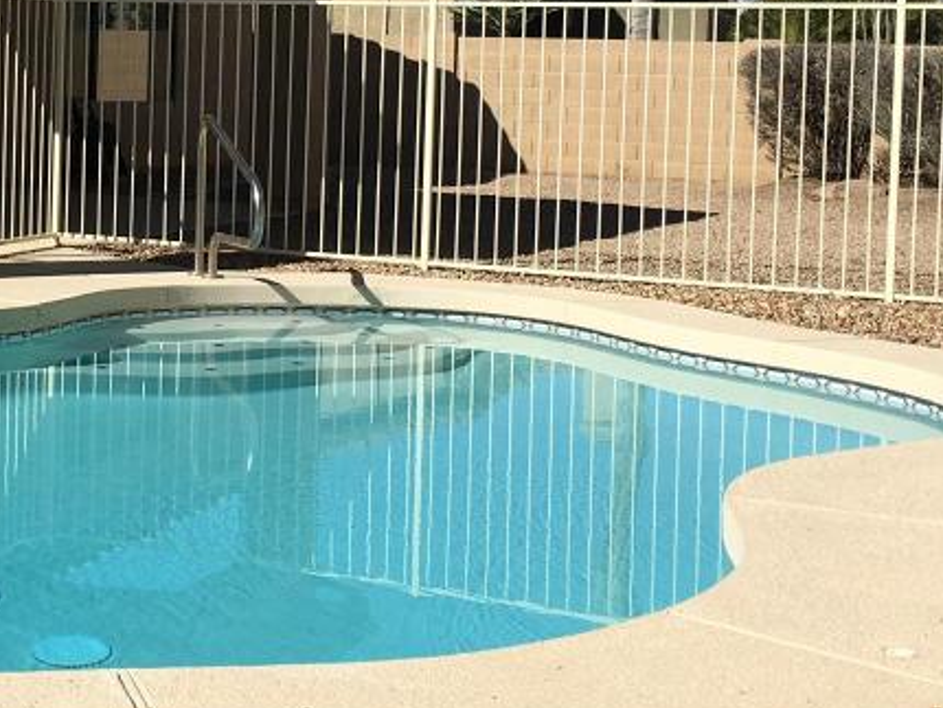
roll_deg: -0.3
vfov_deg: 21.1
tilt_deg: -1.8
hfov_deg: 27.3
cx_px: 123
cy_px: 142
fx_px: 1881
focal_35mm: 69
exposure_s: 1/2564
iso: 25
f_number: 2.2
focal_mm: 4.15
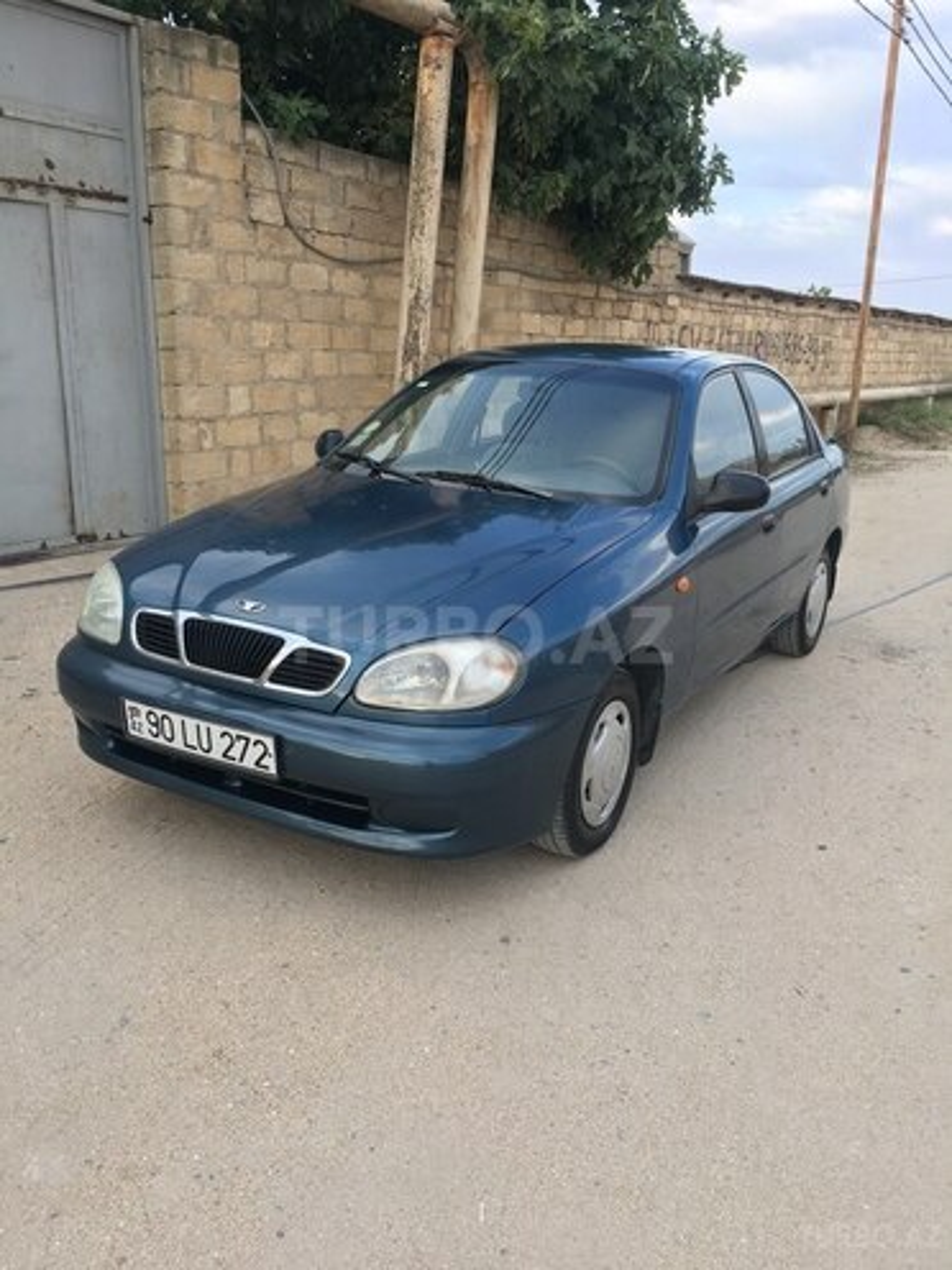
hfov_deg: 48.2
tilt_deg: -14.4
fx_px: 1063
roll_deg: -0.2
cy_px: 635
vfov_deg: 61.7
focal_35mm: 29
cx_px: 476
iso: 25
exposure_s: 1/100
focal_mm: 4.15
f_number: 2.2
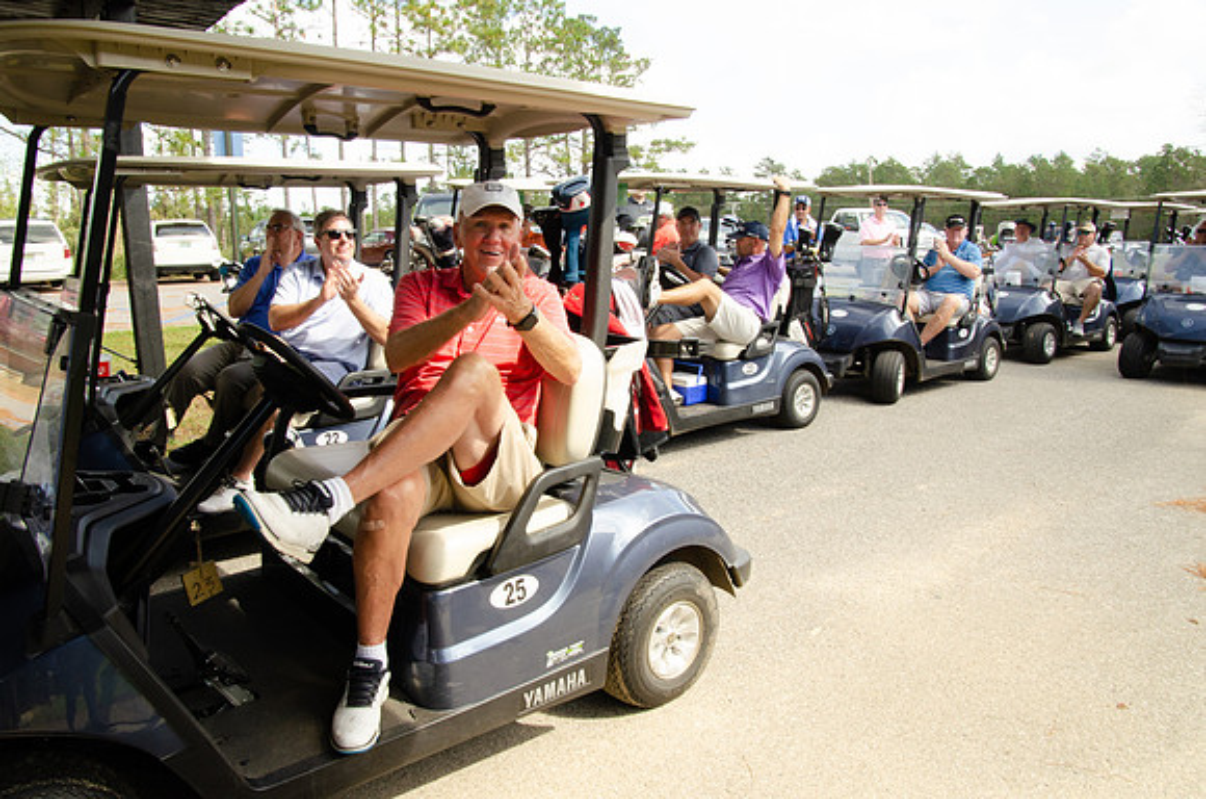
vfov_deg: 52.9
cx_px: 603
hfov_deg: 73.9
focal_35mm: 24
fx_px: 802
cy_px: 400
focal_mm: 16
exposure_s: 1/100
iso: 400
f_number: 16
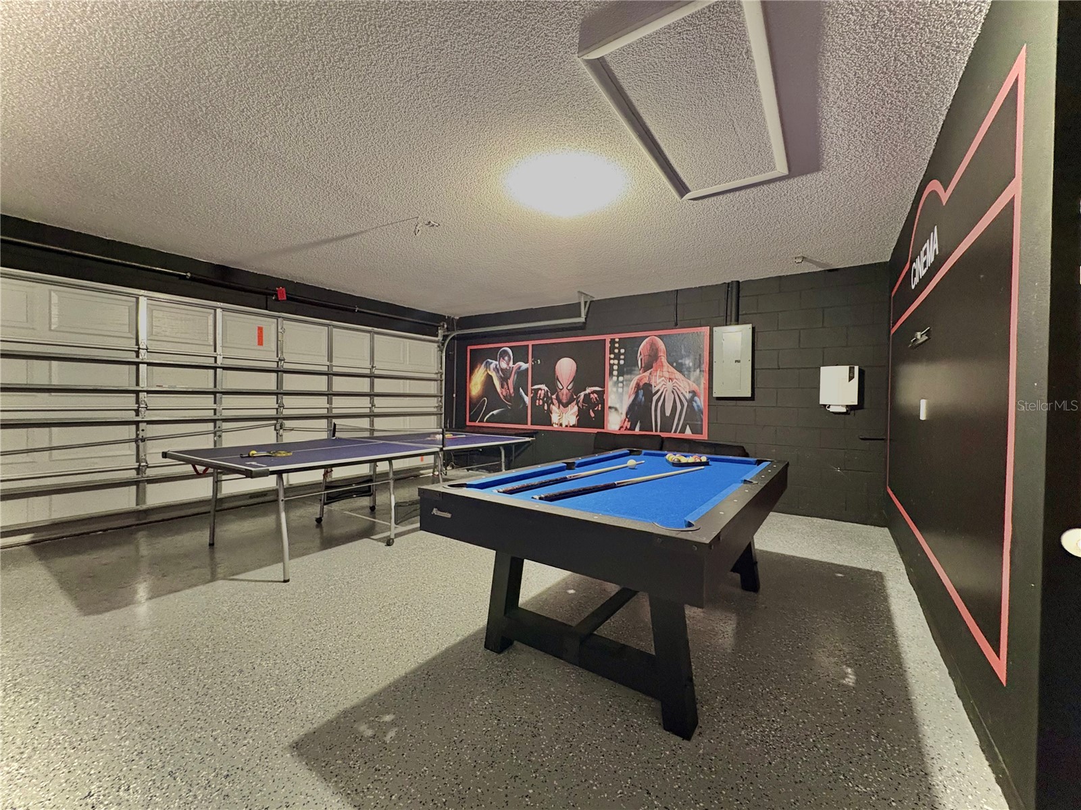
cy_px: 405
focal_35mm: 14
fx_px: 437
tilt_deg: -0.9
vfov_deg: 85.7
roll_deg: -0.5
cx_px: 540
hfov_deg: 102.1
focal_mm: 2.22
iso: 800
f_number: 2.2
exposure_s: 1/30
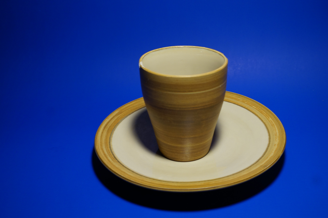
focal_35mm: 44
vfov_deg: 30.8
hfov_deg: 45.0
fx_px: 396
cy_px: 109
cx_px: 164
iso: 400
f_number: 5
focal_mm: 29
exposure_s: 1/40
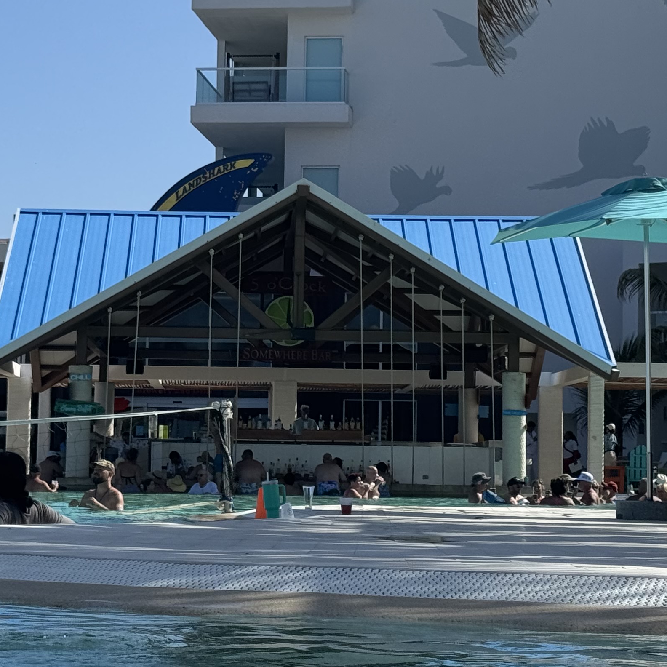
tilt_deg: +3.8
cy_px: 272
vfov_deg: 16.1
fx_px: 2354
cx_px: 200
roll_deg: -1.2
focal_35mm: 108
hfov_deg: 16.1
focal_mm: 6.76
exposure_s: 1/5848
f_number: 1.78
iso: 64
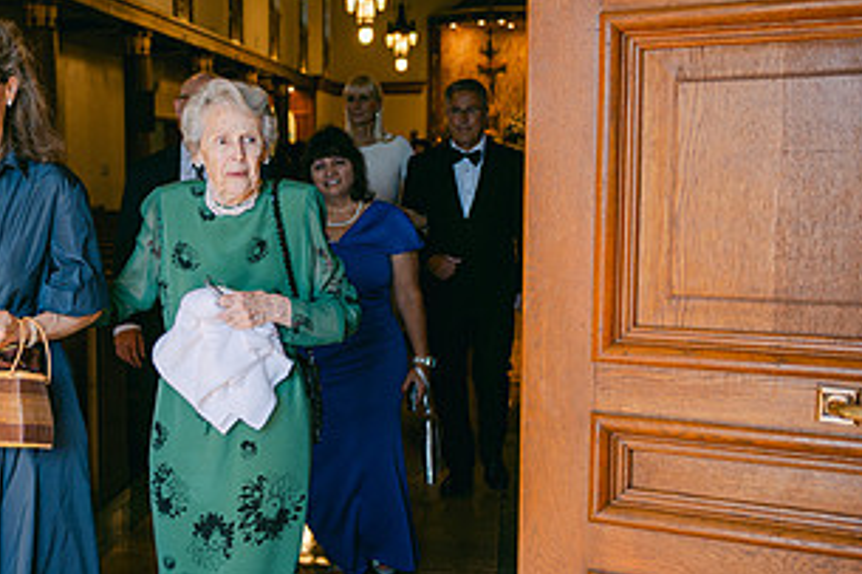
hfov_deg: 34.8
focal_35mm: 55
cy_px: 311
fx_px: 1316
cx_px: 141
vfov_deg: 24.6
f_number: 2.8
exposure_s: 1/125
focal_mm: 28
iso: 125
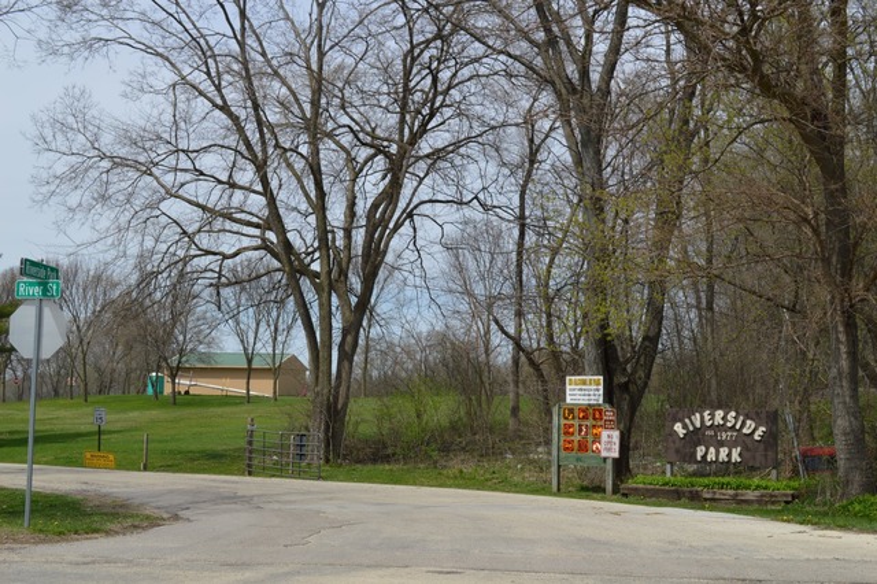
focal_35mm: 48
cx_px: 438
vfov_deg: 28.0
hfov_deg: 41.1
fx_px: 1169
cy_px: 292
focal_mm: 32
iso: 100
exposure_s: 1/250
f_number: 8
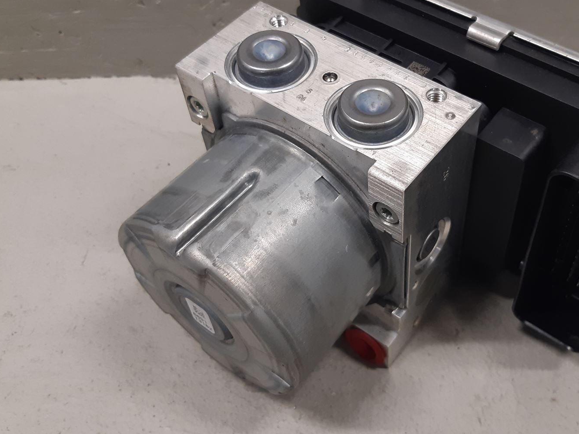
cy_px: 184
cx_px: 357
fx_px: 669
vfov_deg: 35.9
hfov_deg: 46.4
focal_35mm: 40
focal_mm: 3.93
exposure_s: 1/50
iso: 125
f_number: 1.7
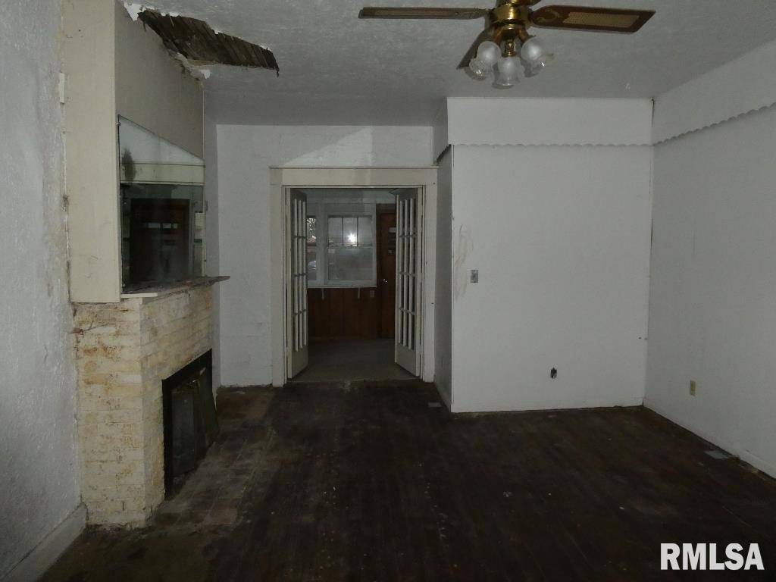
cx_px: 388
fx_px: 538
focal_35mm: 24
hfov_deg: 71.6
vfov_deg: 56.8
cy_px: 291
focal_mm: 4.3
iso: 800
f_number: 3.3
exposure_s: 1/80
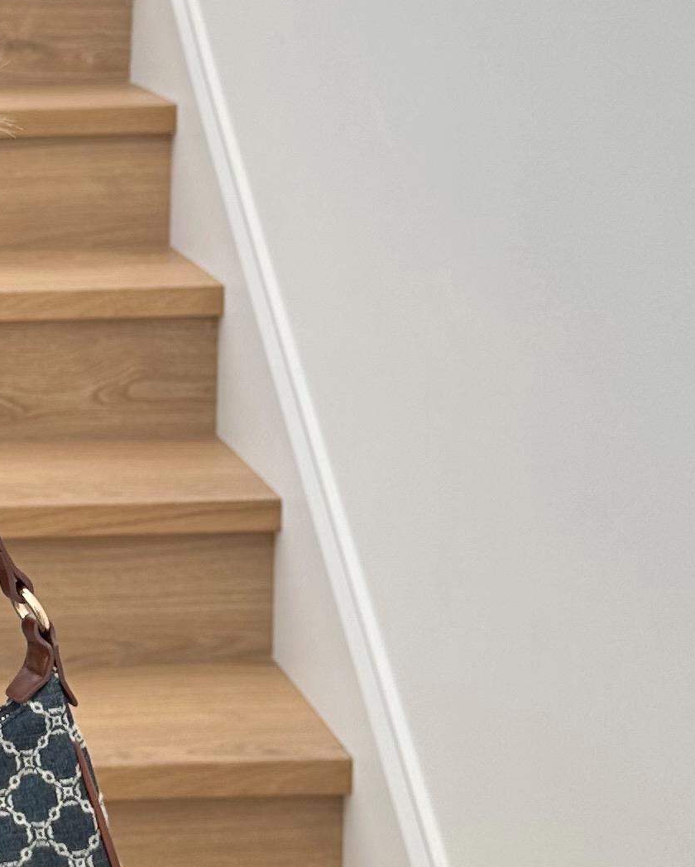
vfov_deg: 21.2
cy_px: 298
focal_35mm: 90
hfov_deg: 16.3
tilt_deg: -23.8
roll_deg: -0.5
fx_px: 2313
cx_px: -164
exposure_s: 1/121
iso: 50
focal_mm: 6.86
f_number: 1.78
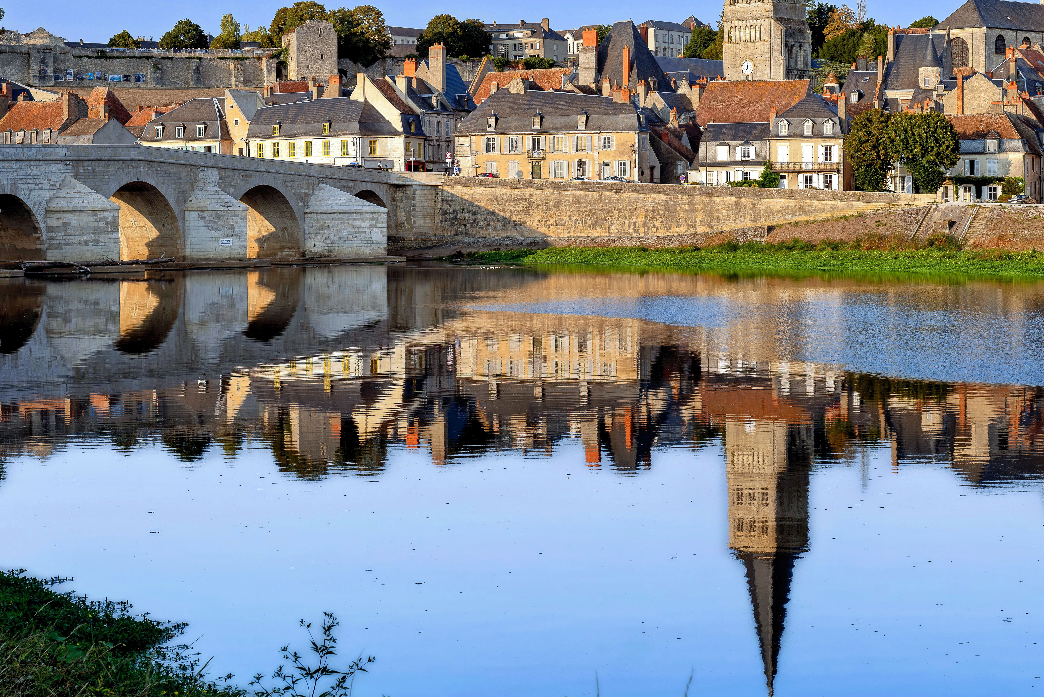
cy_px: 208
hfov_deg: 23.1
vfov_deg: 15.5
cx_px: 600
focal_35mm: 88
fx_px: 2553
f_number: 8
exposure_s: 1/50
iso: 50
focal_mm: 53
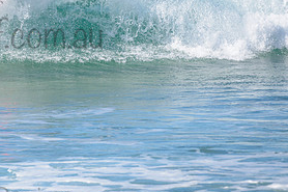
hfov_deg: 2.0
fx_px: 8347
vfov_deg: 1.3
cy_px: 24
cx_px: -7
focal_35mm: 1044
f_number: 5.6
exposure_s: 1/2000
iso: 220
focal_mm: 500
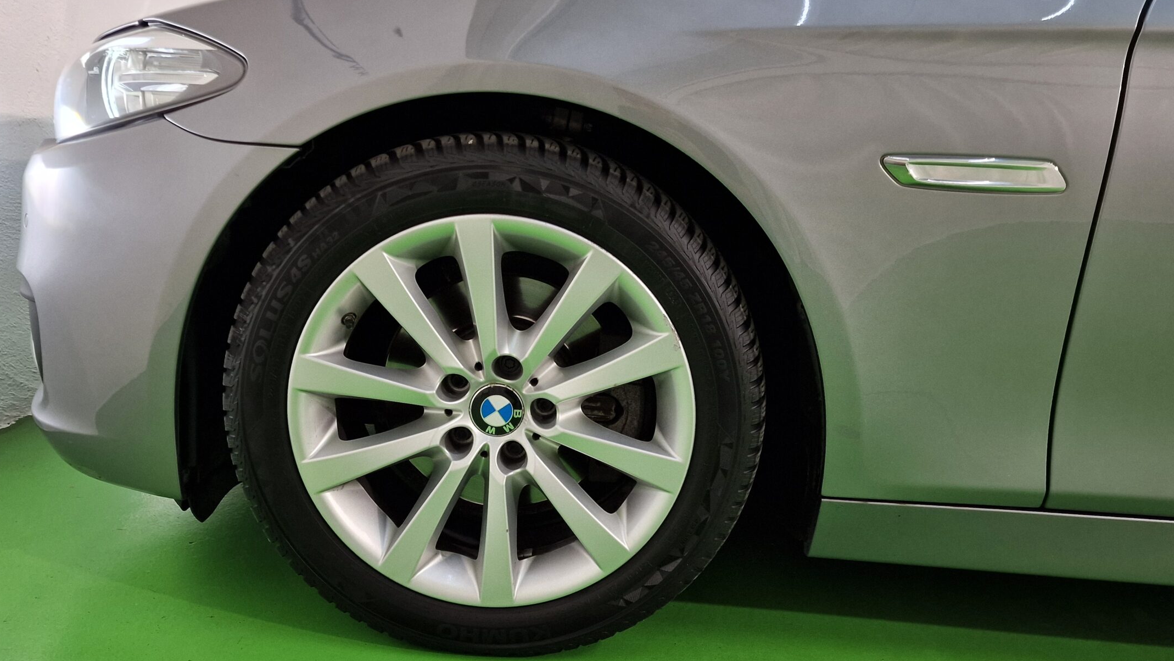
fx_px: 934
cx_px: 582
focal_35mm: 30
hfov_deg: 64.3
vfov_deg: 38.9
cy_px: 365
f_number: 1.8
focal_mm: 6.4
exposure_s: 1/100
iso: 160
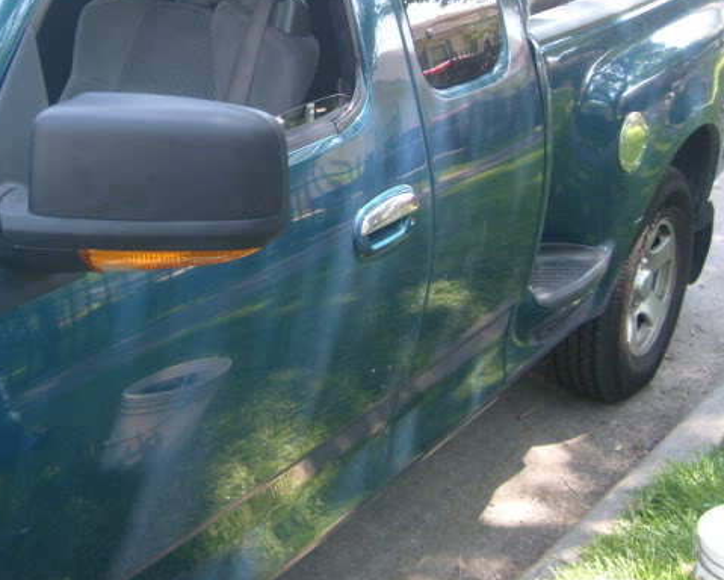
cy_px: 154
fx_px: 1222
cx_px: 218
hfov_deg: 32.6
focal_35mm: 57
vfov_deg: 26.4
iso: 80
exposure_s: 1/90
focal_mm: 5.8
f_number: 2.8
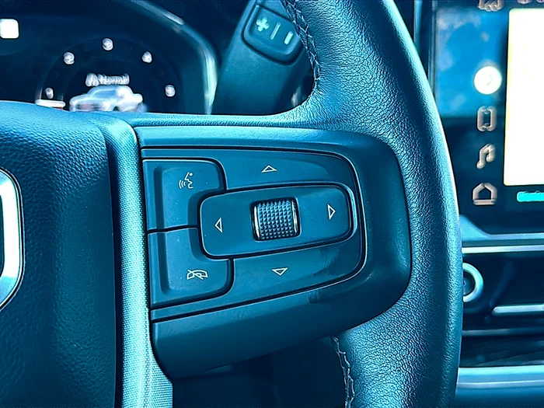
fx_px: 676
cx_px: 272
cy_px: 204
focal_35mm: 43
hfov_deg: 43.9
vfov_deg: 33.6
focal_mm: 6.86
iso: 160
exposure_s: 1/100
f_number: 1.78
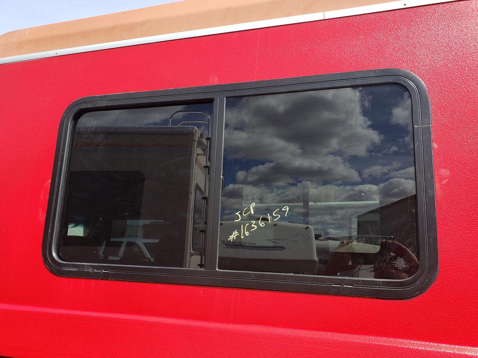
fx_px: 373
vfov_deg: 51.3
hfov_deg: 65.3
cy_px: 177
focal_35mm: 27
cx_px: 244
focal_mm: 4.3
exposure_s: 1/726
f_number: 2.4
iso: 50
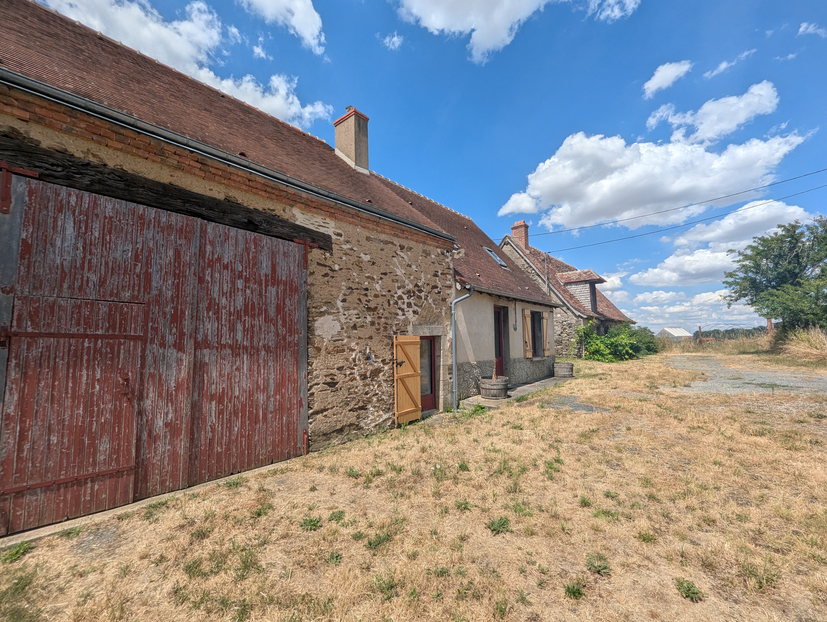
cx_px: 414
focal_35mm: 13
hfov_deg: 106.1
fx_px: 311
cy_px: 311
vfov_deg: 90.1
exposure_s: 1/2024
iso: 48
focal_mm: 1.95
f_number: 2.2
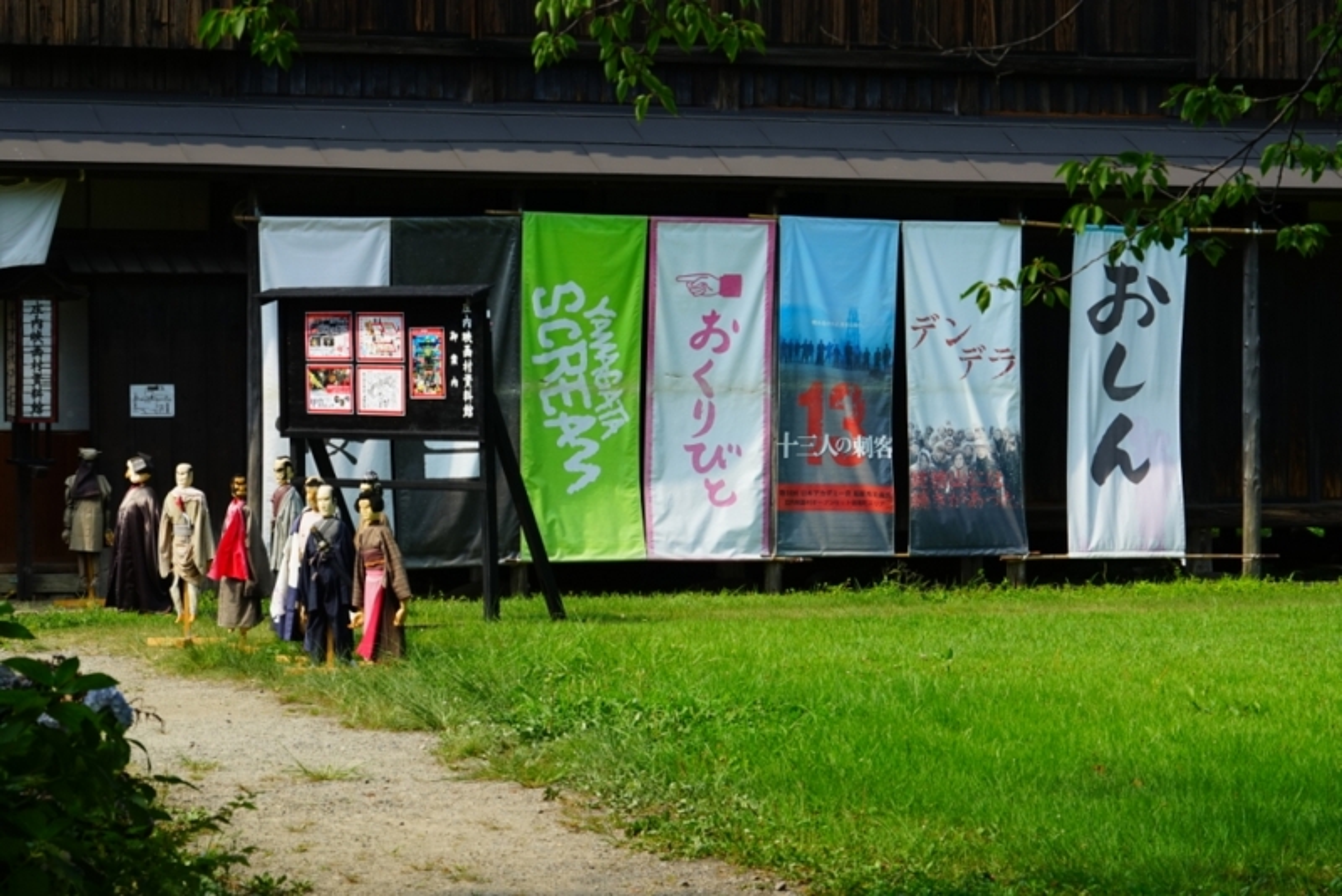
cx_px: 671
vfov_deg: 12.2
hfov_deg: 18.3
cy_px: 448
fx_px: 4176
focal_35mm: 112
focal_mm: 75
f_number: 8
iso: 100
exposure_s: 1/200
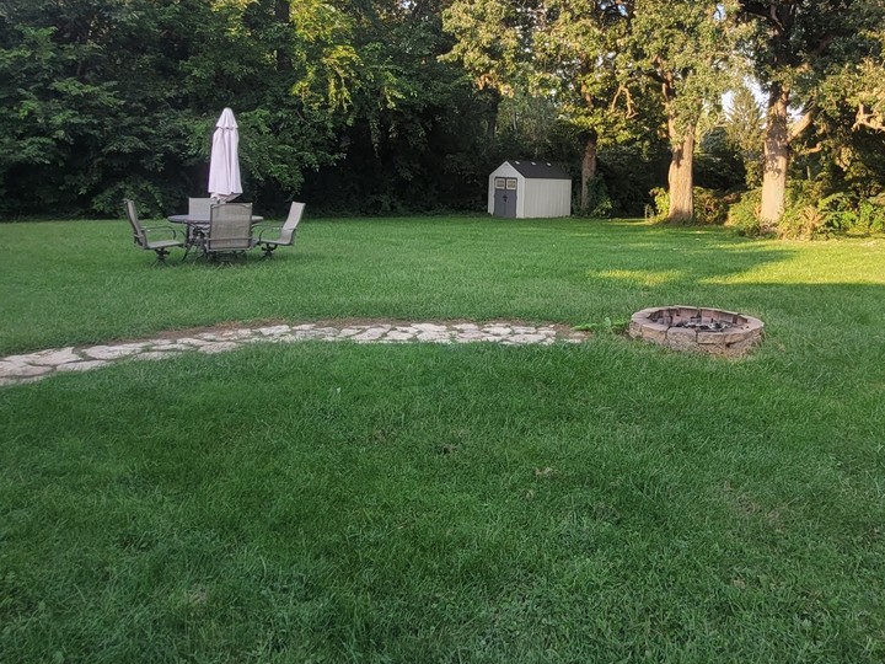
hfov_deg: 65.1
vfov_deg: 51.4
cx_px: 608
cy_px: 189
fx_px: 665
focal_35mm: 26
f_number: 2.2
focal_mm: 1.74
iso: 40
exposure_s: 1/347
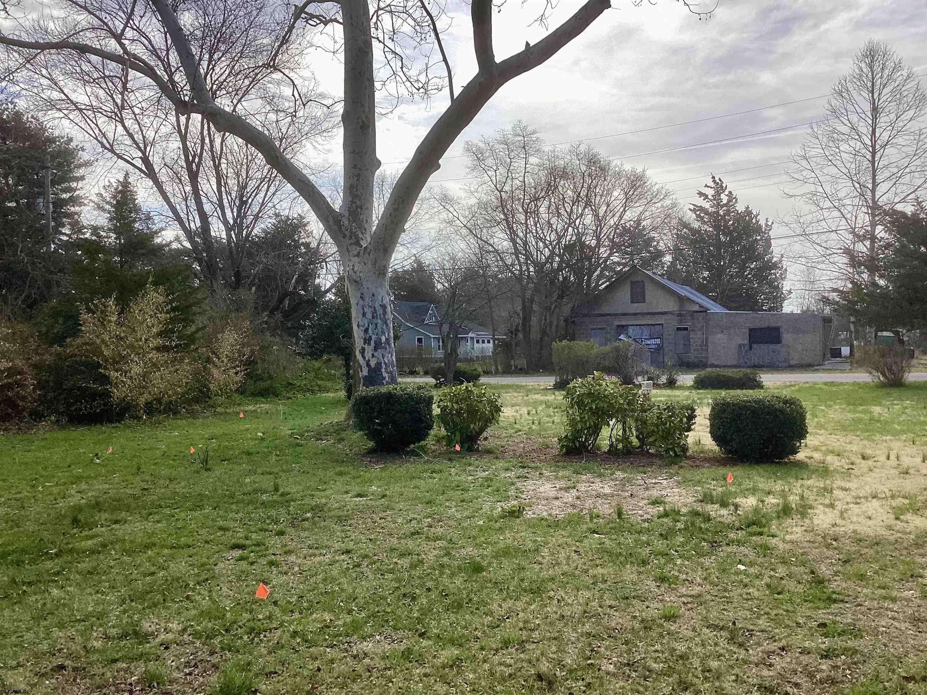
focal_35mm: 31
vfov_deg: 45.4
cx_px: 464
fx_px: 830
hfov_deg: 58.4
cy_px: 348
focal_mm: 3.3
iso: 25
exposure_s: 1/1988
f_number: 2.4
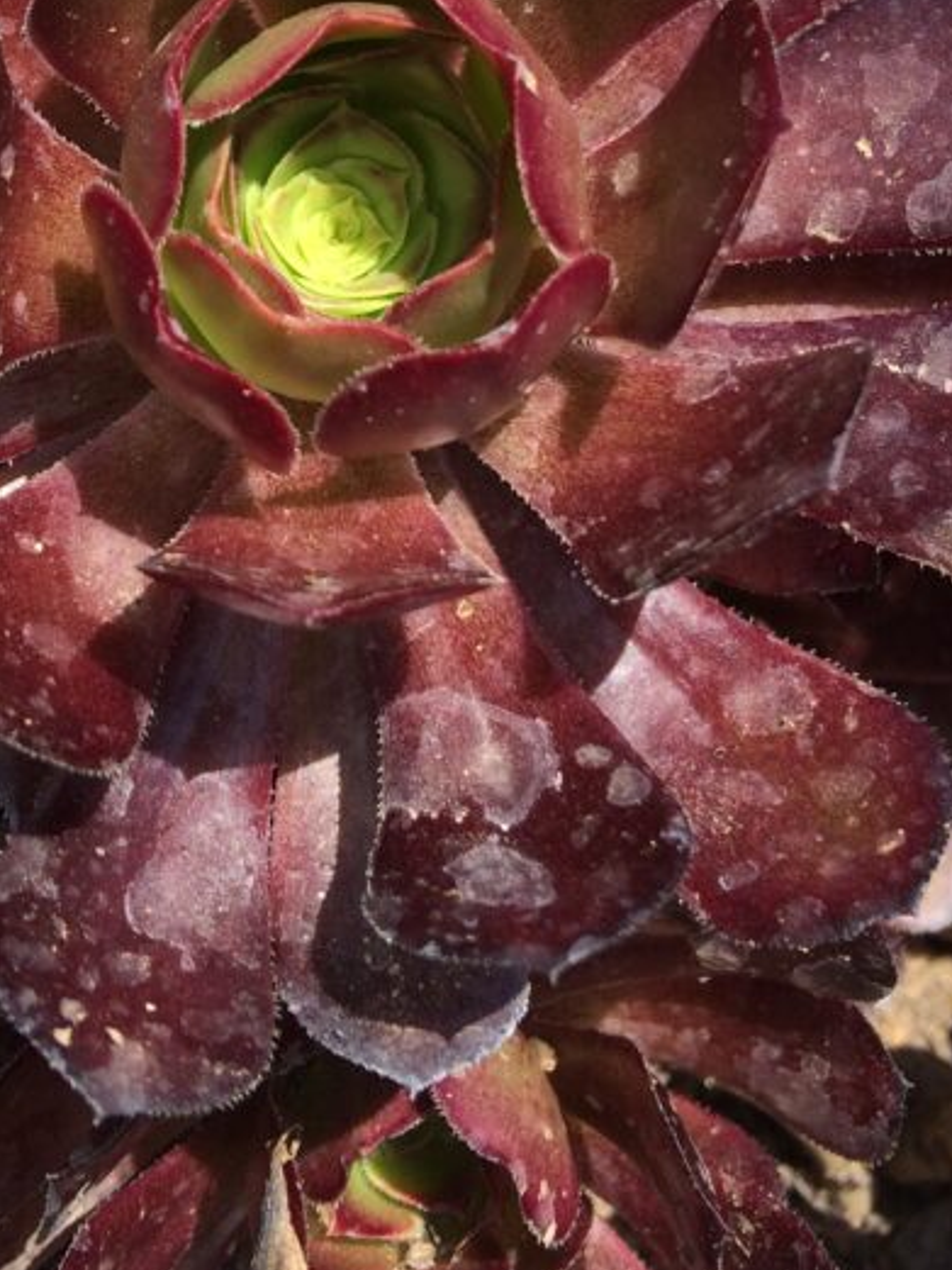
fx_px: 2089
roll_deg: -5.2
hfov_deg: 25.6
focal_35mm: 57
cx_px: 346
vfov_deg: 32.2
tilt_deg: -37.9
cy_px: 139
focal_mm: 4.15
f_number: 2.2
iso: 32
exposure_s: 1/1368
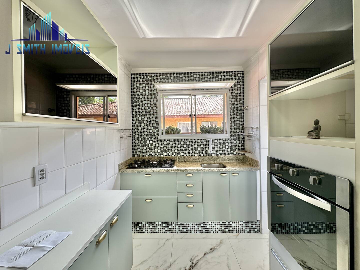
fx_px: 146
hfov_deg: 102.1
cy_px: 135
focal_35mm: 14
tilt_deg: -1.9
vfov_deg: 85.7
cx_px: 180
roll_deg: +1.1
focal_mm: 2.22
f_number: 2.2
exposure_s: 1/103
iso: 40
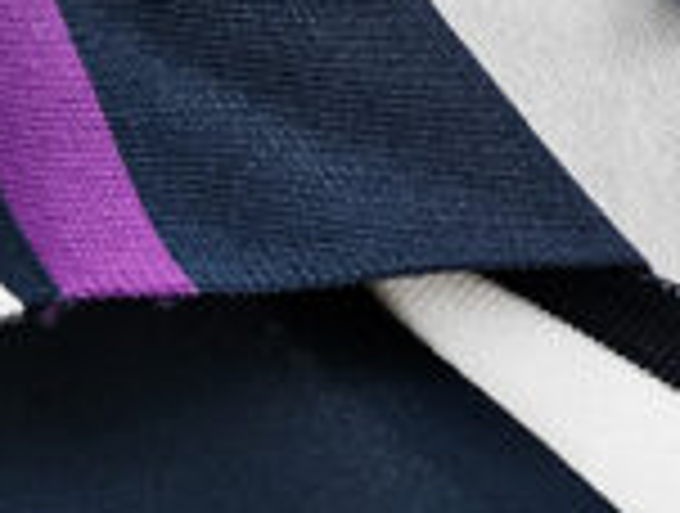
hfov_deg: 18.1
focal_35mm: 103
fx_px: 2028
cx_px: 806
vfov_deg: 14.3
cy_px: 99
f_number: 1.8
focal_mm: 5.58
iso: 400
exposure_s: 1/50
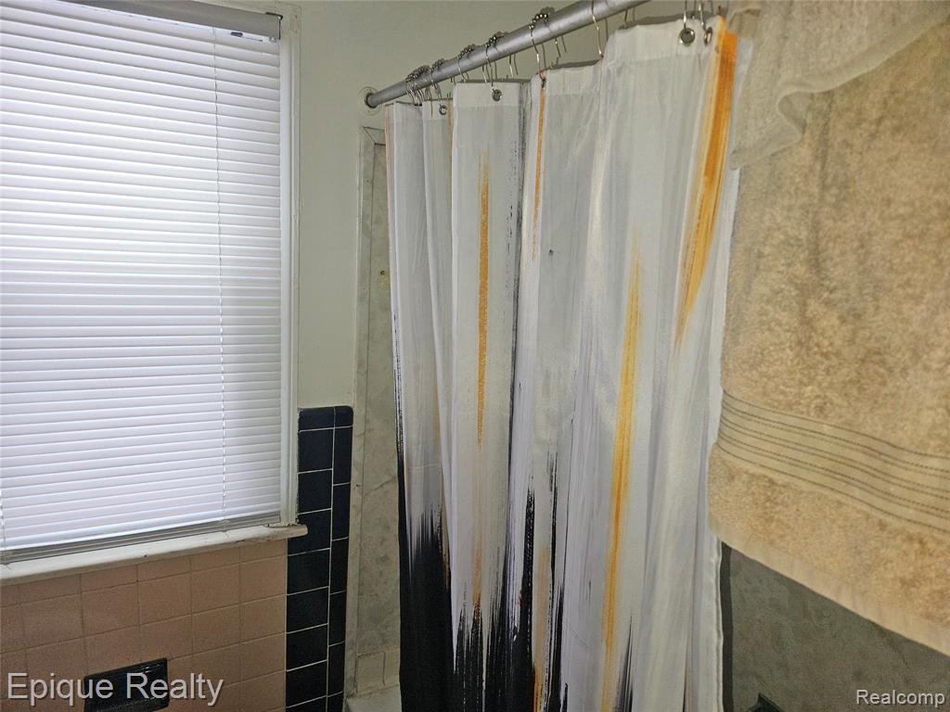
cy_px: 356
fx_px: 631
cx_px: 475
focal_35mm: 23
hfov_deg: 73.9
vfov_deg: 58.9
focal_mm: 5.4
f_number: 1.8
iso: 80
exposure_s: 1/60
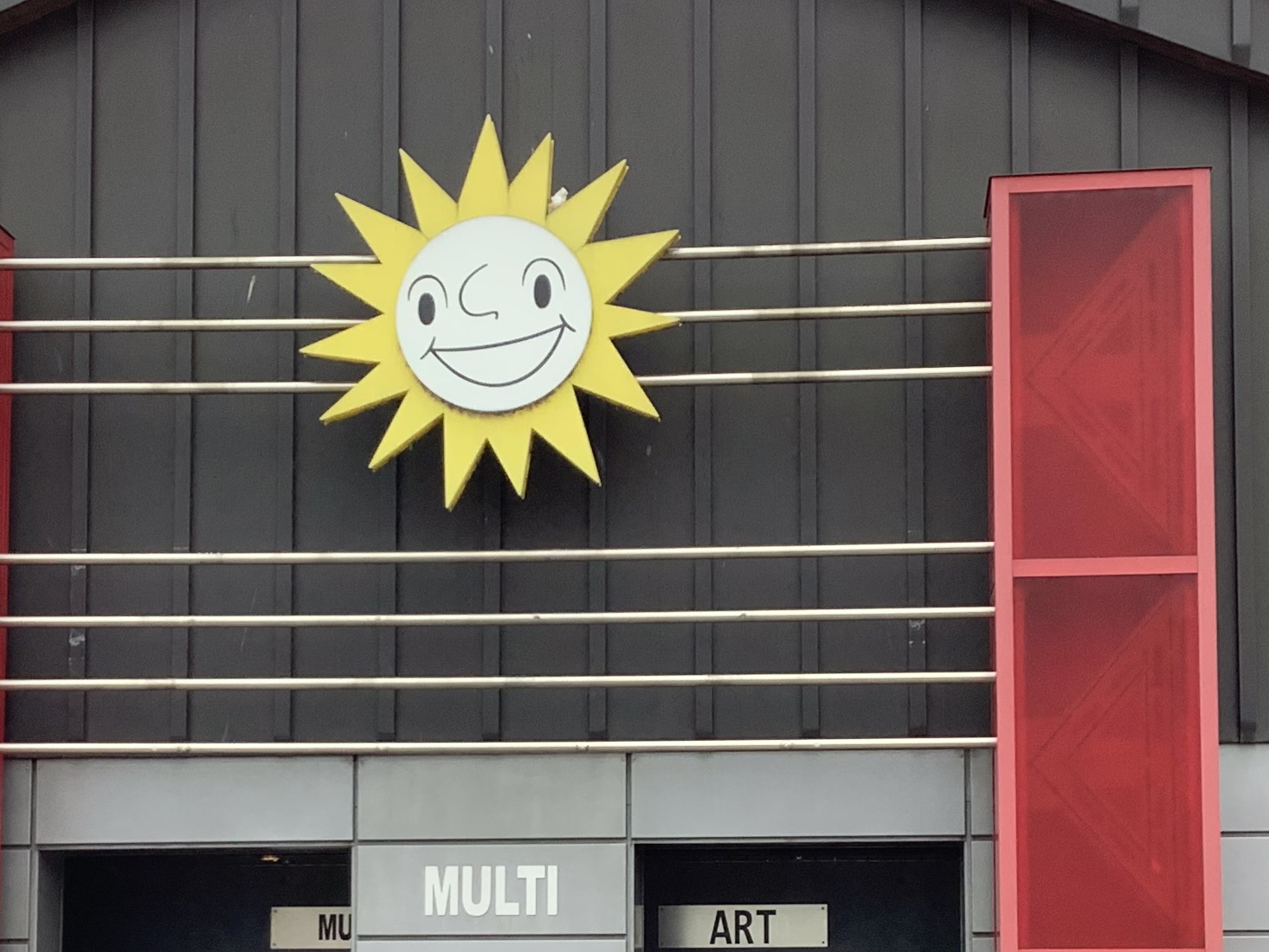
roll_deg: -0.4
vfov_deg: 21.0
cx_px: 643
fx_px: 2530
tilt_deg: +4.2
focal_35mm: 69
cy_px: 795
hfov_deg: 28.2
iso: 25
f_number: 2.4
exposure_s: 1/100
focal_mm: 3.3
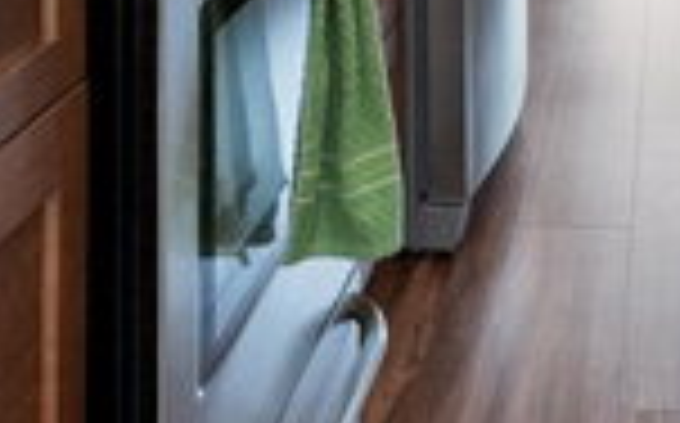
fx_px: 1499
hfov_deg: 23.9
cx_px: 752
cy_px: -349
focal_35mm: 81
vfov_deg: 14.1
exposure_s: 1/40
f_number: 9
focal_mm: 10
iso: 320
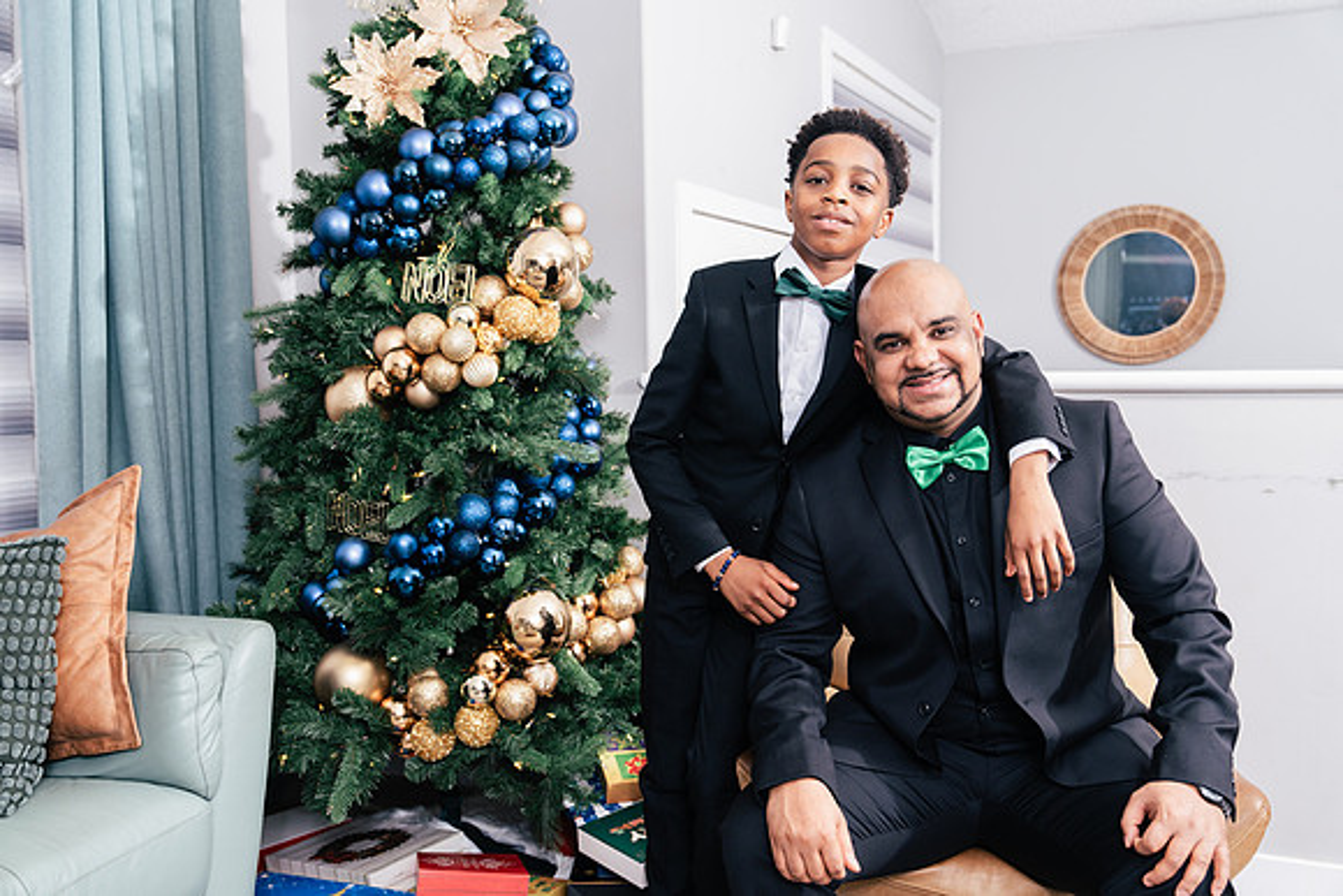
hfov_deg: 55.8
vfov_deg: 38.9
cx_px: 672
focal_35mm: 34
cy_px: 448
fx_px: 1269
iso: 200
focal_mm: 34
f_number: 4
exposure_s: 1/160
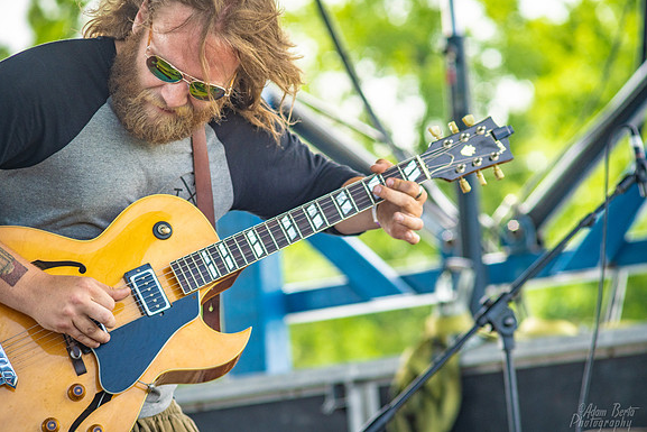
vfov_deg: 6.8
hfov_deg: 10.2
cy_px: 216
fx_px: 3613
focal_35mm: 201
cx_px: 324
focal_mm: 200
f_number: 6.3
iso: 1000
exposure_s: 1/500
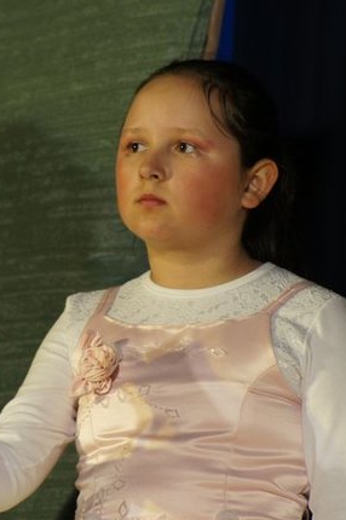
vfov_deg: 4.3
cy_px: 260
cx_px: 109
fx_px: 6873
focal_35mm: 476
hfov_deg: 2.9
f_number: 5.6
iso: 800
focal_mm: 210
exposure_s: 1/30
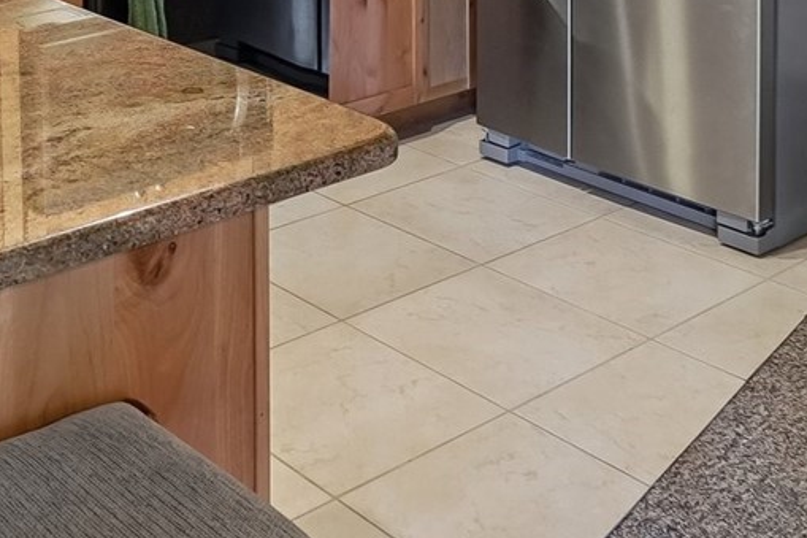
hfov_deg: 32.3
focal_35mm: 60
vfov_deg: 18.9
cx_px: 140
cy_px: -342
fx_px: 1344
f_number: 8
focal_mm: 12
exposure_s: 1/2
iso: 400
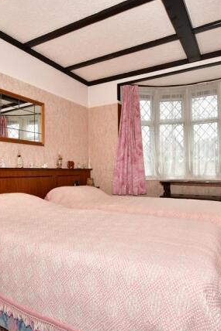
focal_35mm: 23
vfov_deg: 76.1
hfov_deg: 55.0
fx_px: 212
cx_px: 98
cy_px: 164
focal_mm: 10
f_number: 8
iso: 320
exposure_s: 1/6
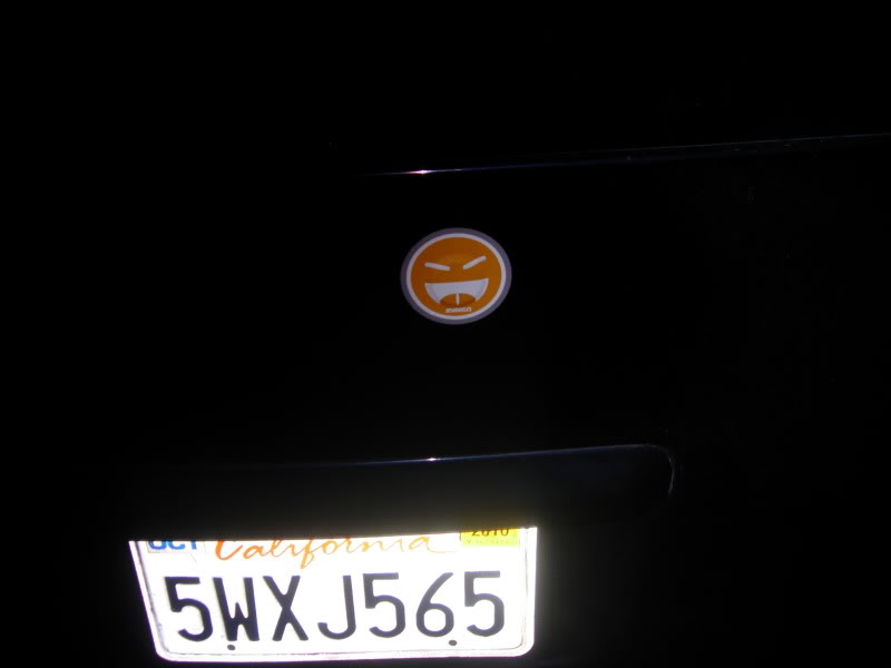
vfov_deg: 37.7
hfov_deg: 49.0
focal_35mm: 38
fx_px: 978
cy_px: 334
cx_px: 446
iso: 79
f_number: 2.8
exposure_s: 1/64
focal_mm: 7.8
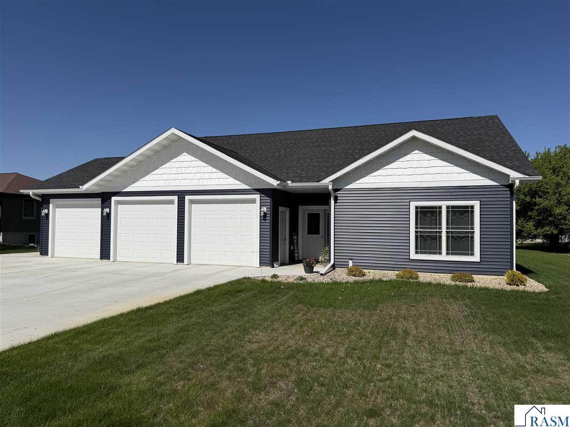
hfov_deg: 71.6
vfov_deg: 56.8
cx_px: 285
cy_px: 214
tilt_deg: +1.0
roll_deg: -0.4
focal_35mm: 24
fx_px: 395
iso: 80
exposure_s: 1/10309
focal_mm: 6.76
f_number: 1.78
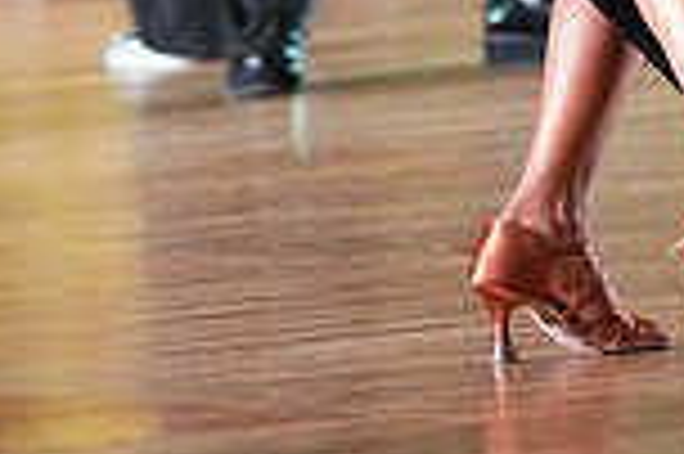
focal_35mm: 615
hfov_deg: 3.4
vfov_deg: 2.2
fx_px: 11672
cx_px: 718
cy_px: -472
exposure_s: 1/400
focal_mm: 161
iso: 8000
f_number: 4.5
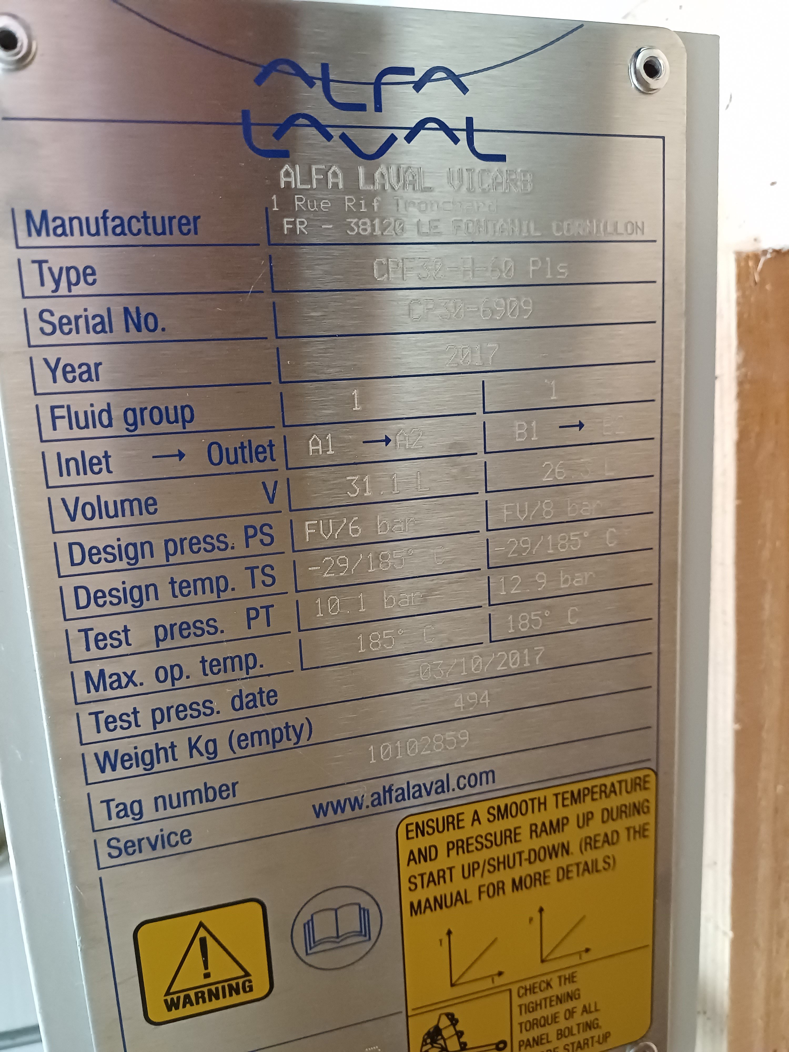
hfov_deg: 54.9
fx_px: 760
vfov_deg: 69.4
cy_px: 526
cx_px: 394
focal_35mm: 25
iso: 1600
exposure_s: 1/14
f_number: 1.8
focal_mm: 4.65
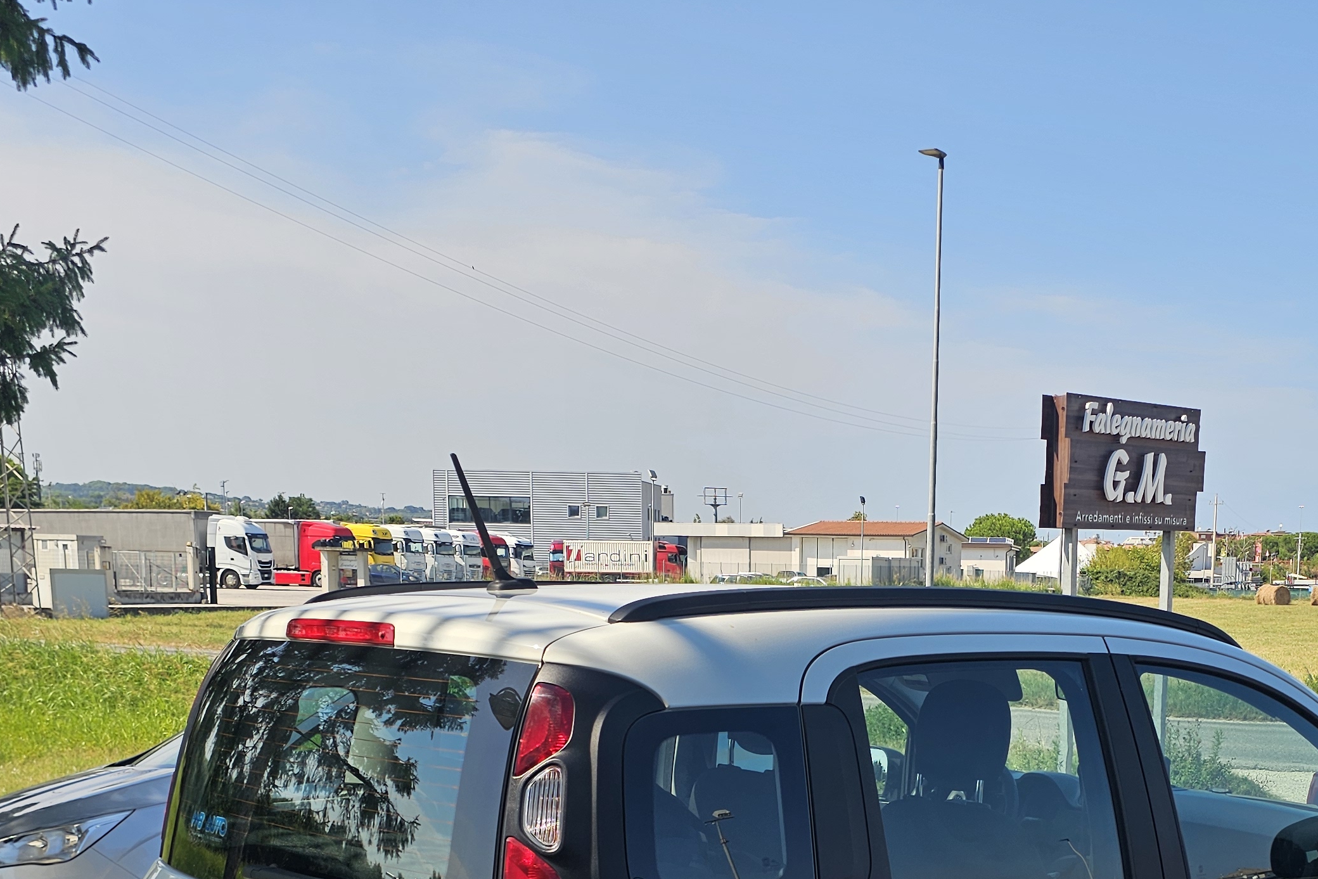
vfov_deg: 27.8
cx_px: 873
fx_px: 1684
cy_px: 842
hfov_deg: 42.2
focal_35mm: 46
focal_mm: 6.3
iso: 10
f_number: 1.7
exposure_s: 1/694
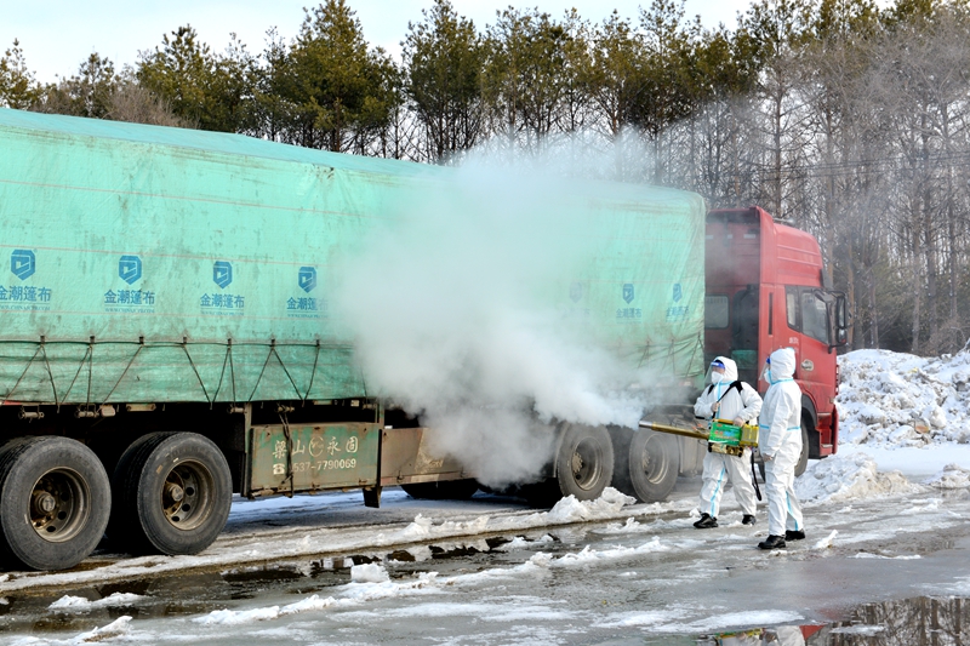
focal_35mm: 62
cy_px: 323
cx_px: 485
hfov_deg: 32.4
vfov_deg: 21.9
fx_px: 1670
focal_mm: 62
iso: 500
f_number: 13
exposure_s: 1/640
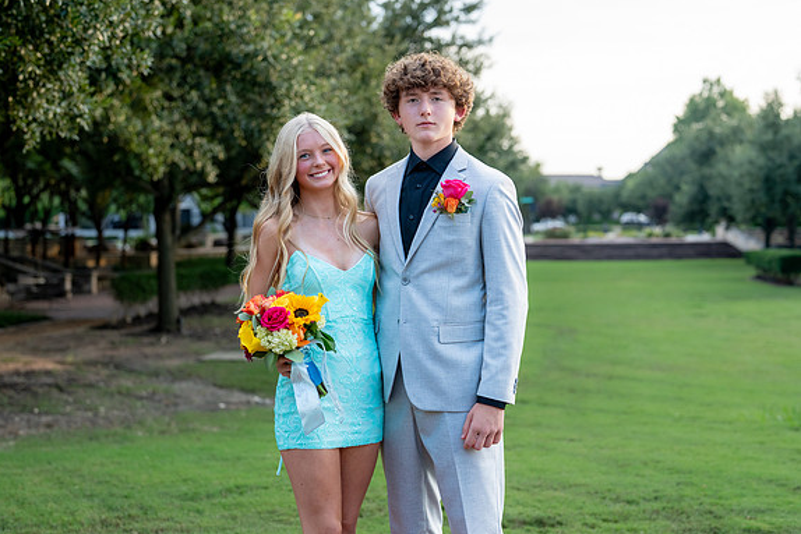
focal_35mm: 60
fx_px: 1335
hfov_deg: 33.4
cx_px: 418
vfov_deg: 22.6
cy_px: 264
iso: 250
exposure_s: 1/500
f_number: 2.5
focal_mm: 50
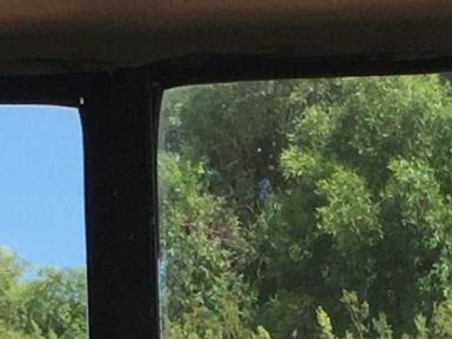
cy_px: 876
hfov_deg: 8.7
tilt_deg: -4.3
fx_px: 2952
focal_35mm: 226
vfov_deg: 6.2
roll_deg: -1.3
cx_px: 502
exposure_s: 1/1364
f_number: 2.2
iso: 32
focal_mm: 4.15
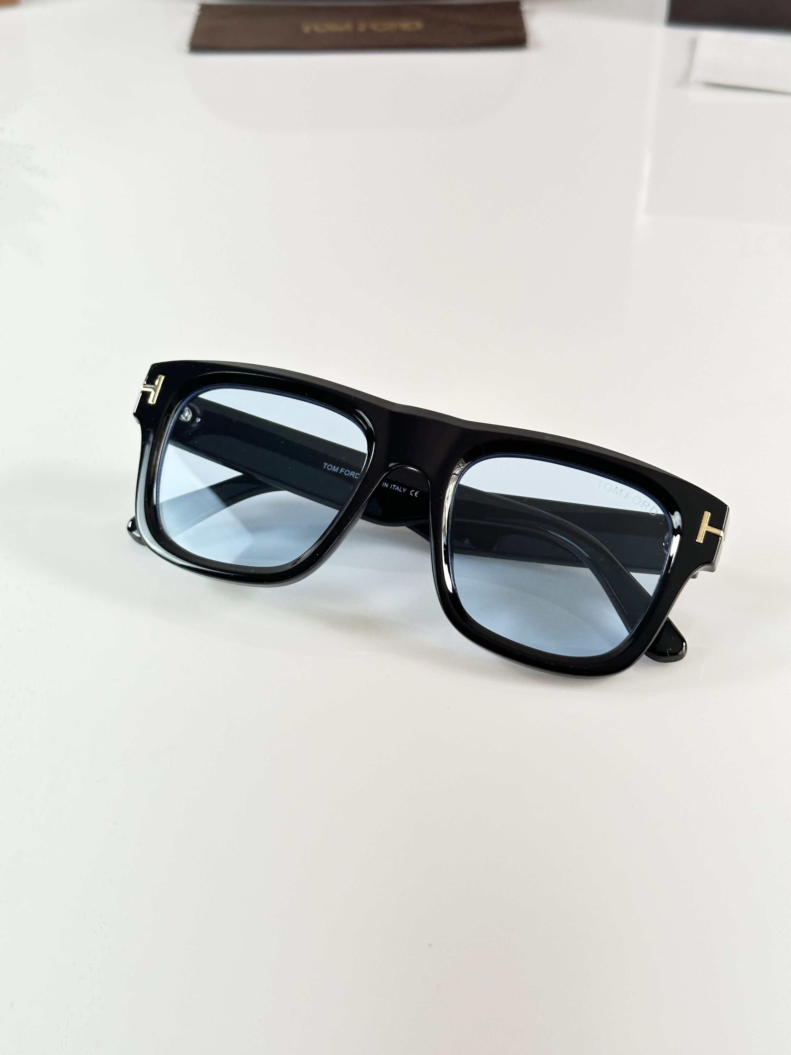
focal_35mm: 48
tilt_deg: -38.9
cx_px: 396
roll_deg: +0.5
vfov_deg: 39.7
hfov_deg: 30.3
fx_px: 1462
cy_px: 528
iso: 64
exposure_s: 1/100
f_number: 1.78
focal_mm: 6.86
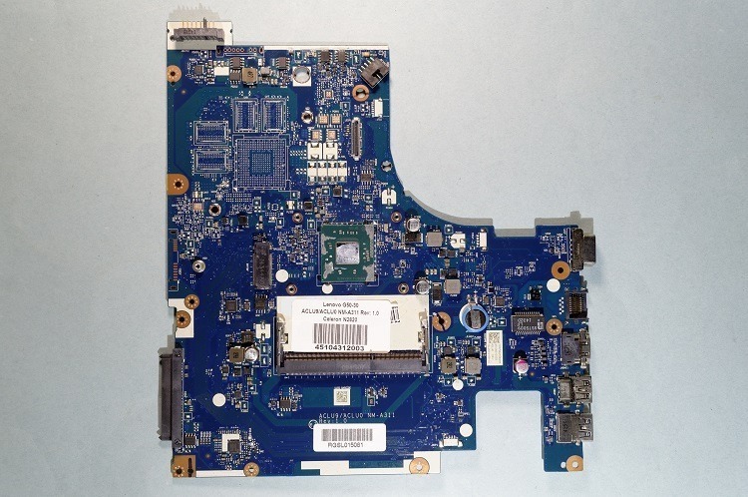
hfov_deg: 57.3
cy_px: 248
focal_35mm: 33
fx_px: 685
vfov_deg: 39.9
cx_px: 374
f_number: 8
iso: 100
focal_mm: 22
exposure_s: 1/6
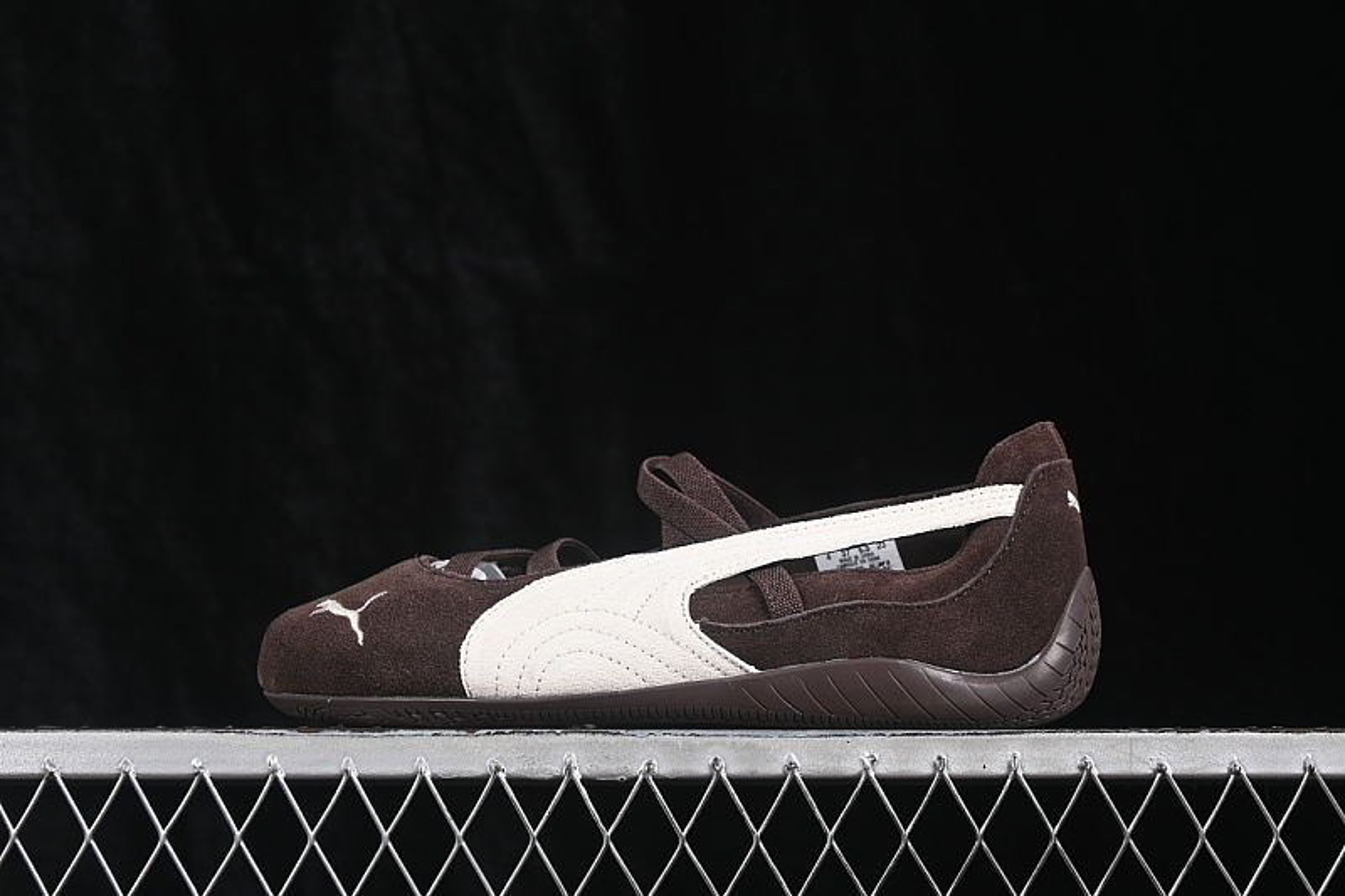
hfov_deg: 27.0
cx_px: 672
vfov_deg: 18.2
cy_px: 448
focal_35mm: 75
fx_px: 2801
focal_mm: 50
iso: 160
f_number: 6.3
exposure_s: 1/60
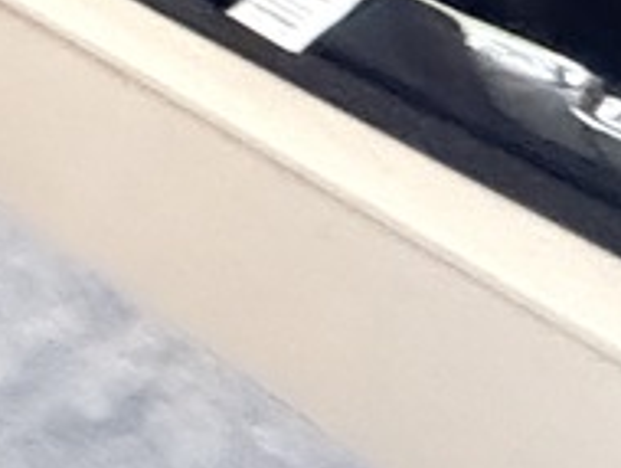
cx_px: 242
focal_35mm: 106
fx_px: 1904
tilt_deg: -8.5
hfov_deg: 18.5
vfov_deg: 11.0
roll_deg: +6.3
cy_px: -769
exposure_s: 1/30
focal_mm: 2.22
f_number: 2.2
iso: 3200
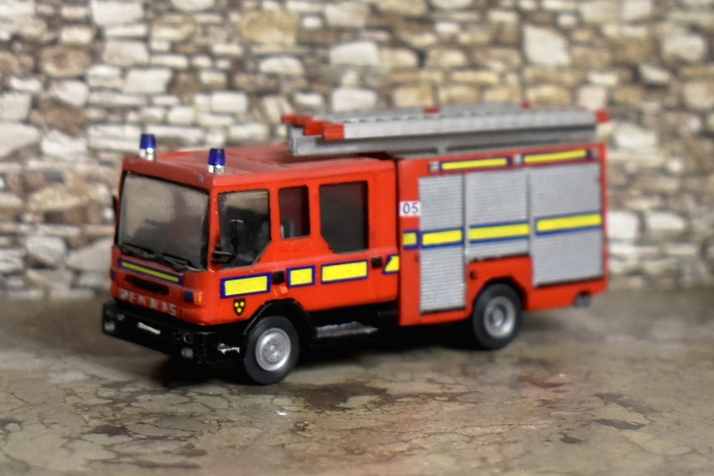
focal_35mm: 68
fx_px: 1338
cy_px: 238
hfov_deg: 29.9
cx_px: 357
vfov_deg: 20.2
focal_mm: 45
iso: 900
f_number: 5
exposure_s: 1/60
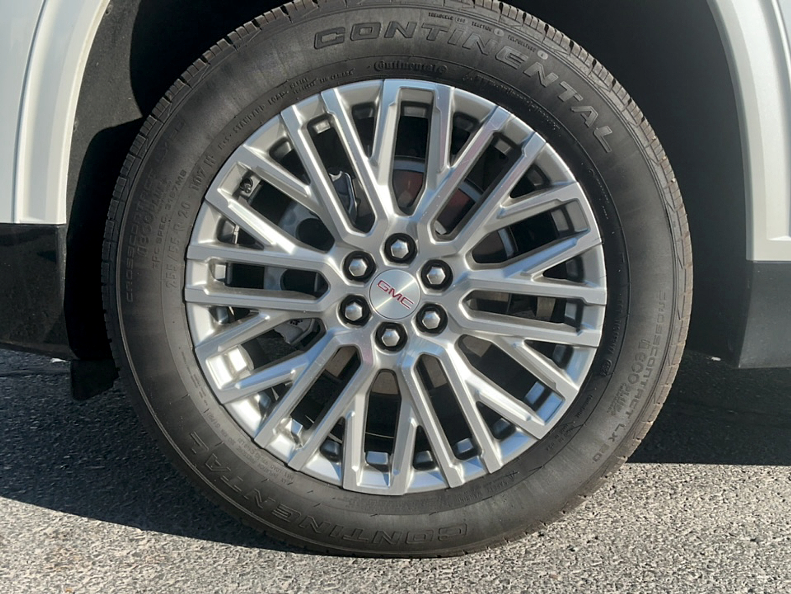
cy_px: 297
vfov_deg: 46.8
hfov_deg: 60.0
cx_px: 396
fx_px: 686
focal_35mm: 30
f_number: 1.8
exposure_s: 1/1195
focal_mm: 3
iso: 25
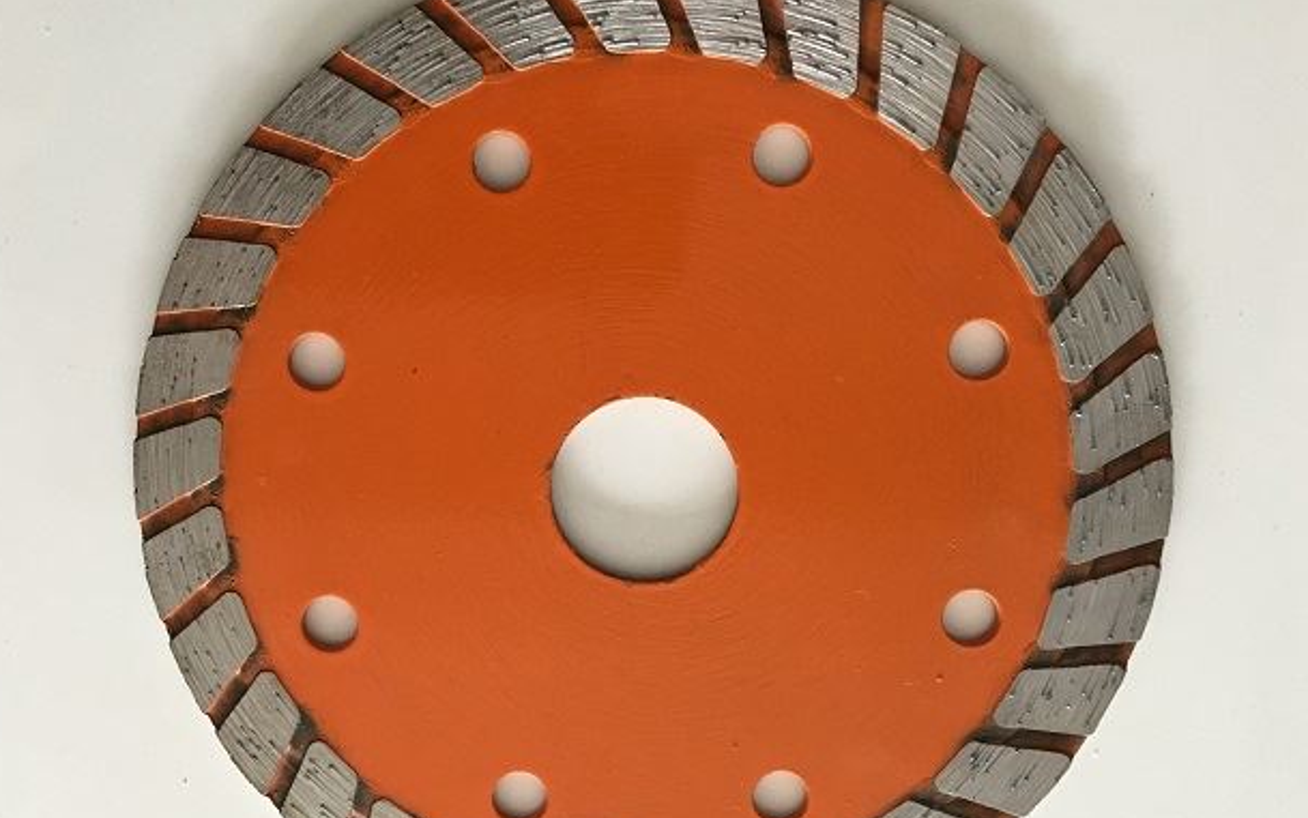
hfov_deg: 53.9
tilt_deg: -78.8
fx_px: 1284
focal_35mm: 36
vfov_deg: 35.3
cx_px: 597
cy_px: 458
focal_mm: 4.15
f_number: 2.2
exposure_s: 1/33
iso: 250
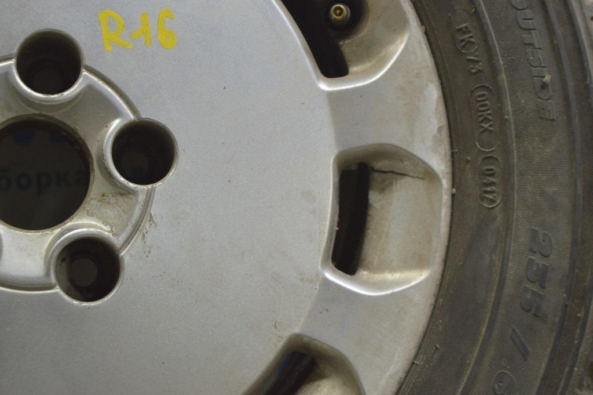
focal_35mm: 82
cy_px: 198
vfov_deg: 16.5
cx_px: 296
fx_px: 1358
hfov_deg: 24.6
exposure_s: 1/20
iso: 400
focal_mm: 55
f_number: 5.6
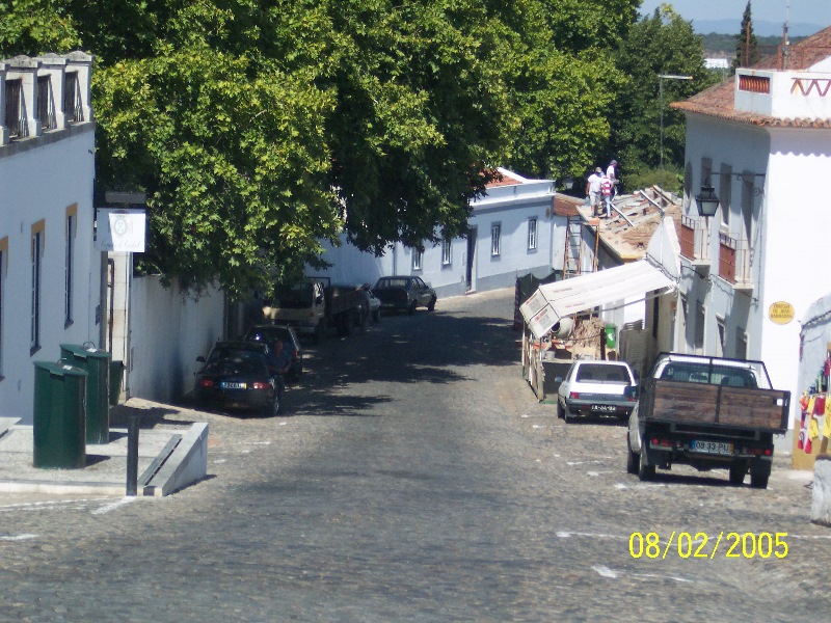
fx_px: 2737
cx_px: 416
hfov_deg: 17.3
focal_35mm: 114
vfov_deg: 13.0
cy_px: 312
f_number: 4.8
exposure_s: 1/700
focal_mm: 24
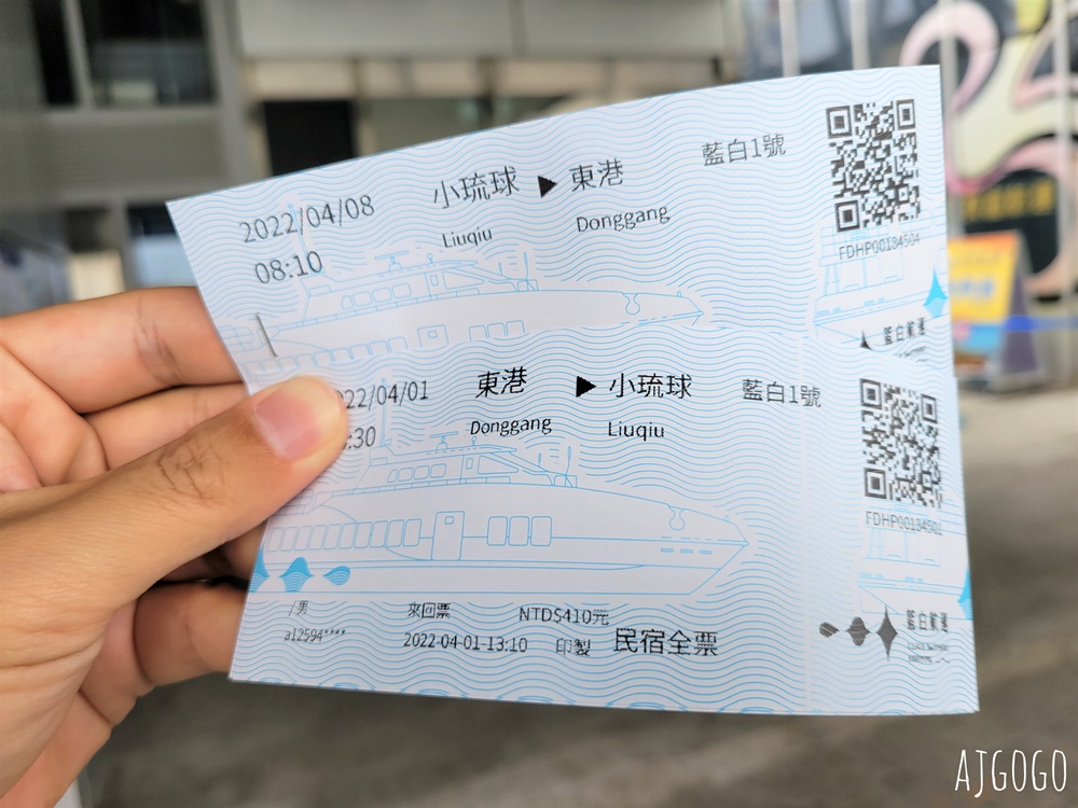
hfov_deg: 67.3
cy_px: 404
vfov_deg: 53.1
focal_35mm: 26
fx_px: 810
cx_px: 539
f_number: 1.8
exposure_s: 1/276
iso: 40
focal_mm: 5.4
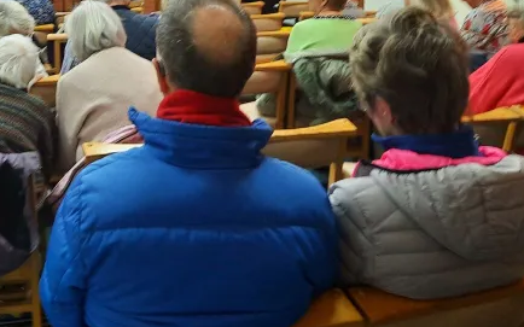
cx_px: 159
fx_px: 628
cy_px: 41
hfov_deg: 44.4
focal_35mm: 44
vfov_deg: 28.2
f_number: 2
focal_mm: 4.6
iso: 320
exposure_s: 1/33
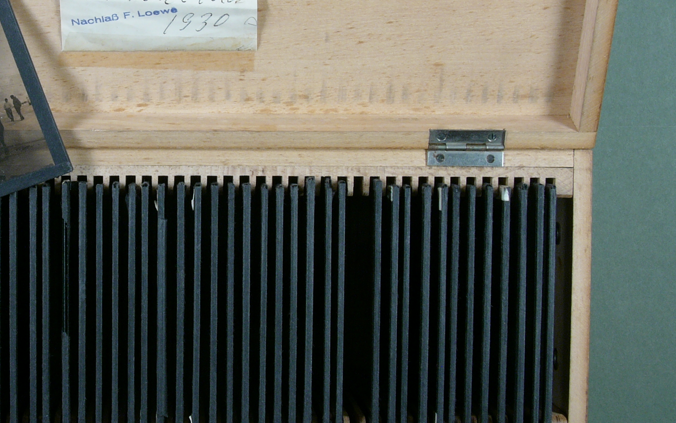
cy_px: 128
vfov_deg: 17.1
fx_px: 1400
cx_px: 155
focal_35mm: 76
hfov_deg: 26.7
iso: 100
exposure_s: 1/5
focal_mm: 11.5
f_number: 8
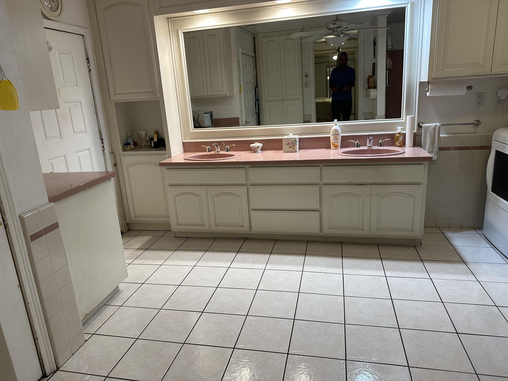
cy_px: 190
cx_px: 254
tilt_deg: -14.2
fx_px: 352
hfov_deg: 71.6
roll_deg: +5.1
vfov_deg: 56.8
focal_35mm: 24
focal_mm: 6.86
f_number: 1.78
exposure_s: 1/120
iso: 160
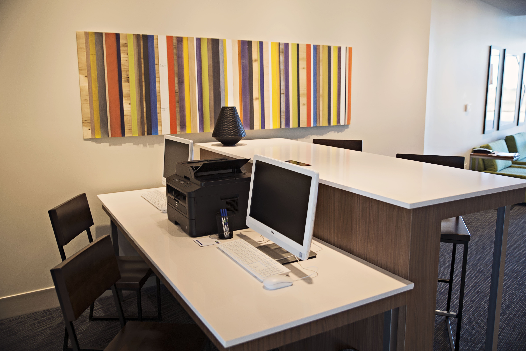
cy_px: 176
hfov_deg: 58.7
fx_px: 468
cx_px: 263
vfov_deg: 41.1
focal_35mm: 32
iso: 200
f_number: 2.8
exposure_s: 1/30
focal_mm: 32
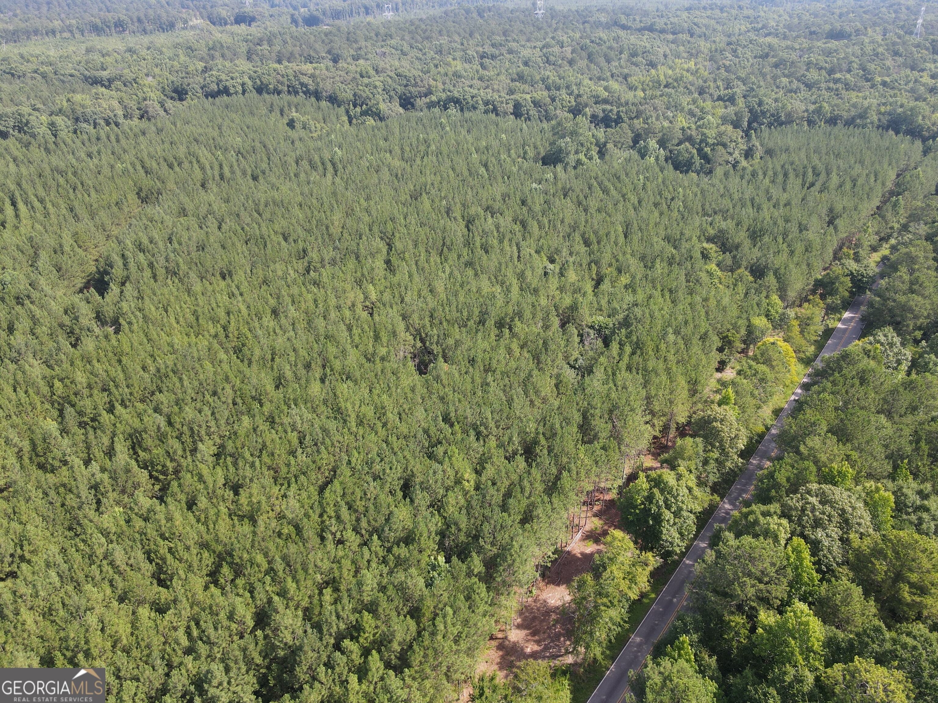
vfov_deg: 56.8
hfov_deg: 71.6
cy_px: 352
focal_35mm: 24
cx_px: 469
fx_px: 650
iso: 100
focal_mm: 4.5
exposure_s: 1/160
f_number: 2.8
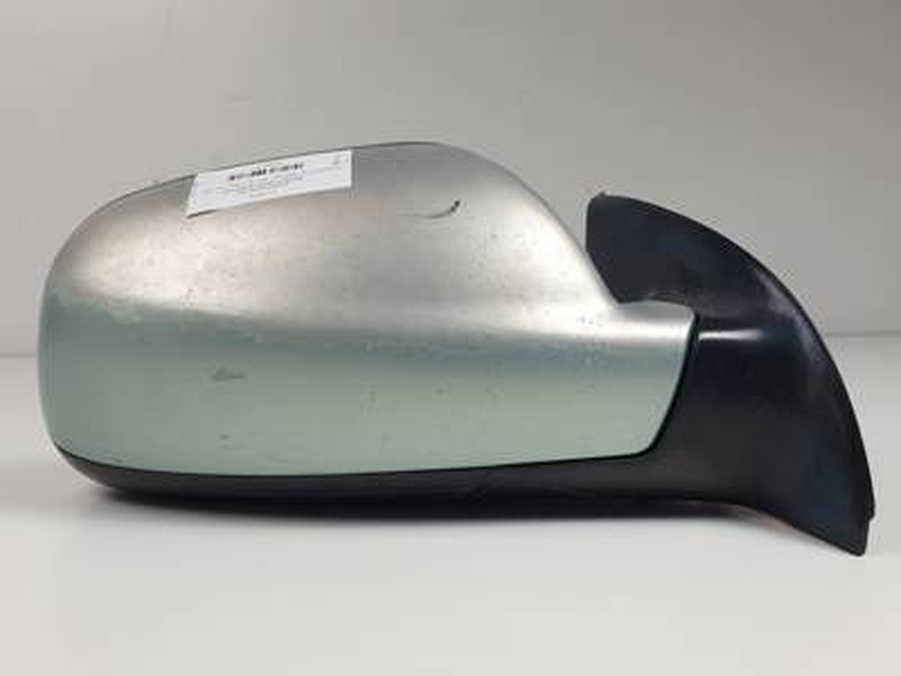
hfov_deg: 67.3
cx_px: 450
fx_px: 677
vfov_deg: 53.1
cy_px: 338
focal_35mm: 26
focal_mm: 4.3
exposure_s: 1/168
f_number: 2.4
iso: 50
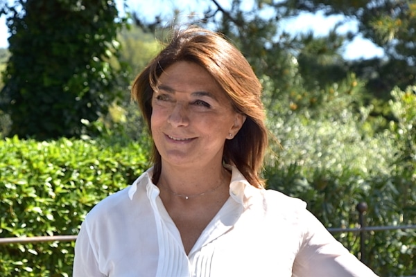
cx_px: 208
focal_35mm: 165
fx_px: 1907
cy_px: 138
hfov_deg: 12.5
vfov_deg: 8.3
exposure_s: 1/200
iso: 100
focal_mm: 110
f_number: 10
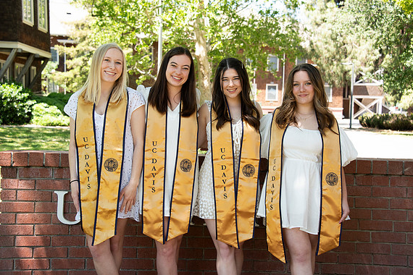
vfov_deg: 23.0
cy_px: 136
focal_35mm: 59
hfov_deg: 33.9
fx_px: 677
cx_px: 209
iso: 640
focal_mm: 58
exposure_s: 1/320
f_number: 5.6
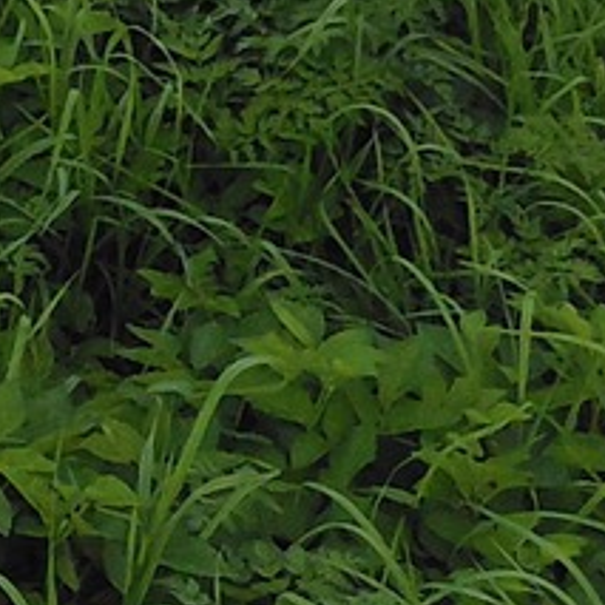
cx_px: -1034
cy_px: -1099
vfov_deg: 8.9
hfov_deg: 9.0
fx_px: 3282
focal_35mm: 166
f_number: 1.8
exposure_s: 1/819
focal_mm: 4.69
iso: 50
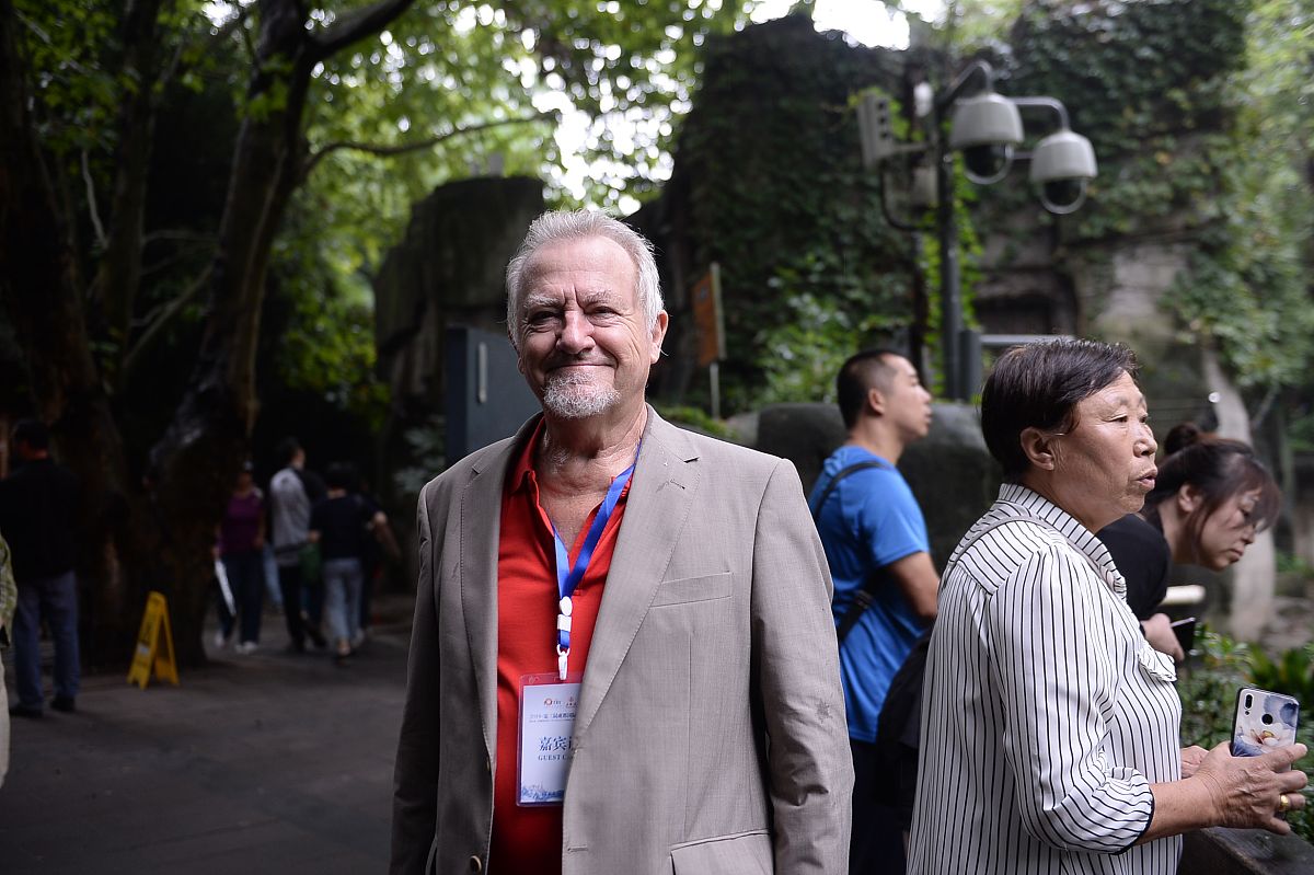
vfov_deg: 36.8
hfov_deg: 53.2
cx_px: 657
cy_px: 438
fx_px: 1313
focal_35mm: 36
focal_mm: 36
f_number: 2.8
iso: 640
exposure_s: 1/100
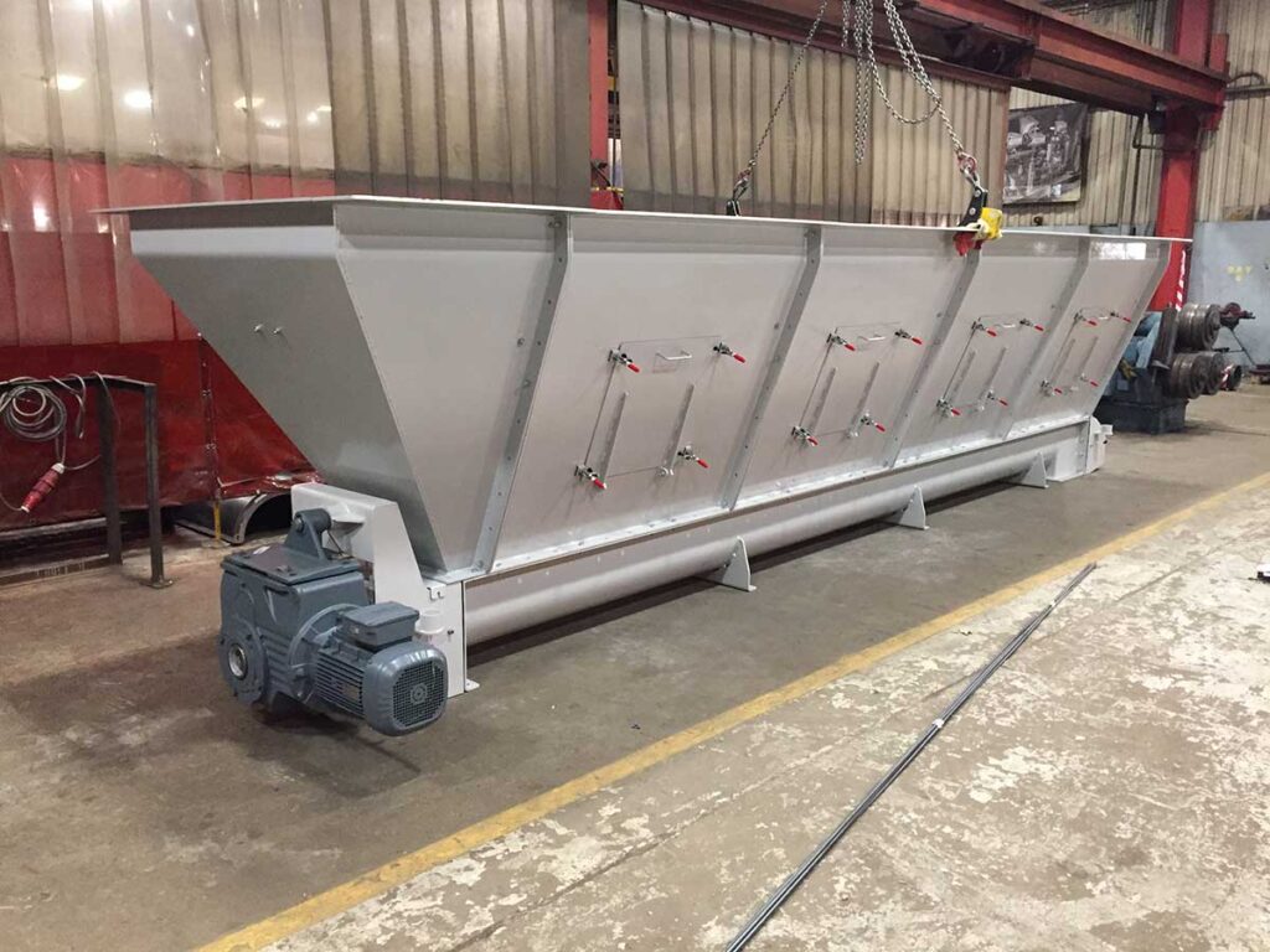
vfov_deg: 48.2
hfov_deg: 61.7
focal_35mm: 29
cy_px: 476
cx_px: 635
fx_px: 1064
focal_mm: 4.15
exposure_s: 1/25
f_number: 2.2
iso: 250
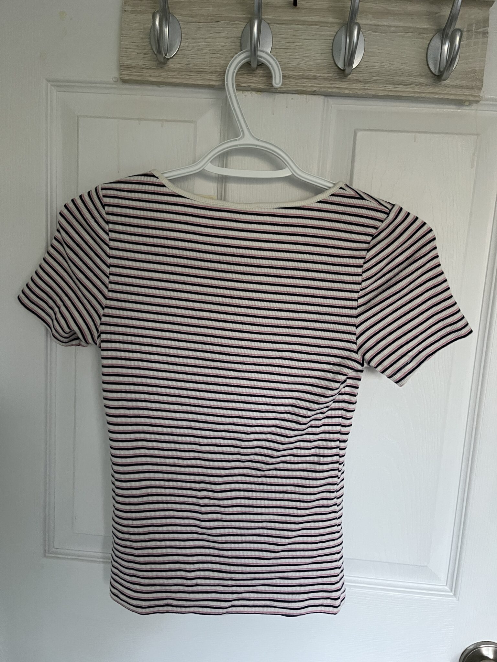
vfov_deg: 67.3
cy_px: 331
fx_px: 498
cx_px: 248
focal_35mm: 26
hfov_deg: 53.1
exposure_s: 1/60
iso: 250
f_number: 1.6
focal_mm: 5.1
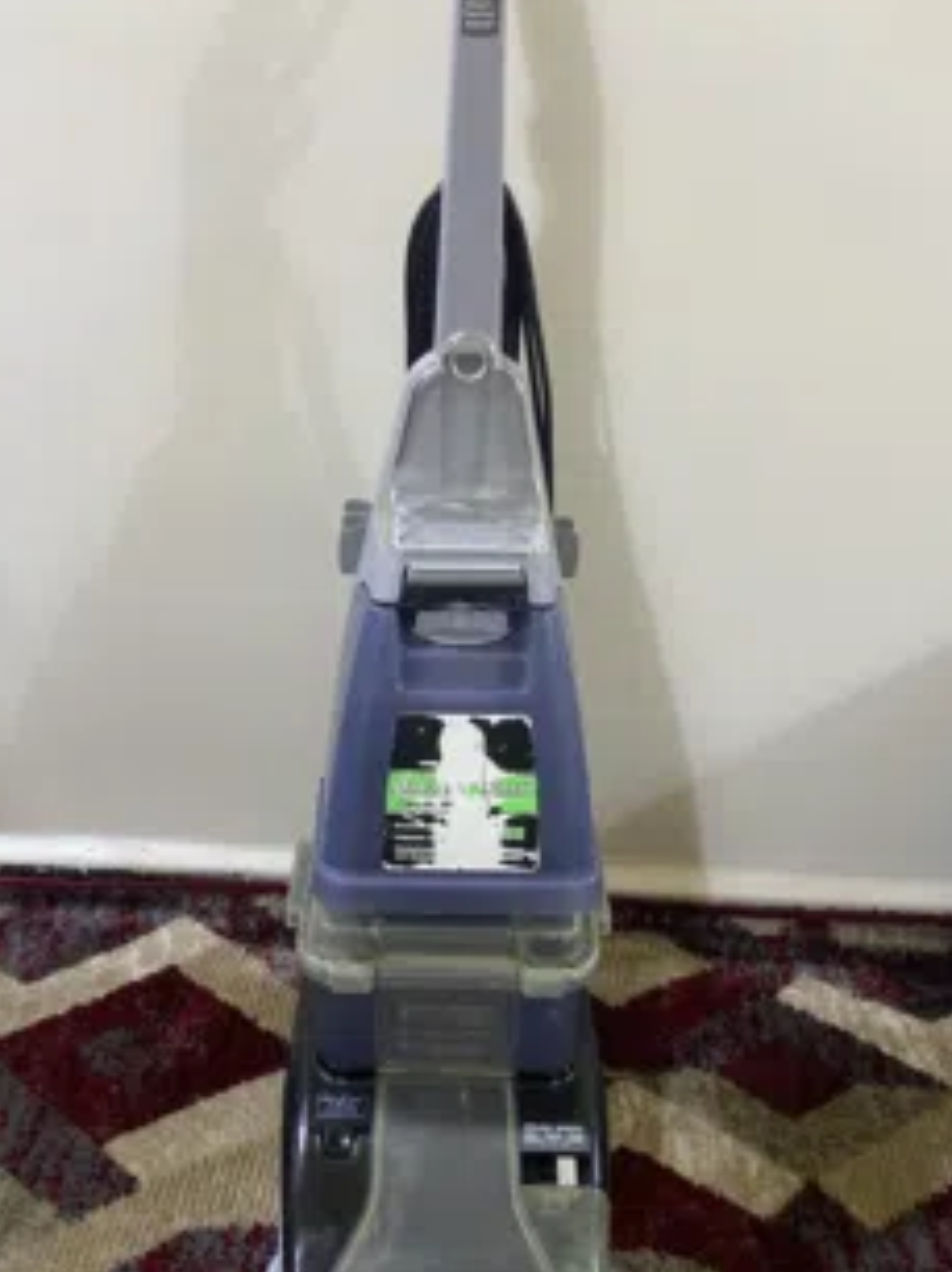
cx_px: 382
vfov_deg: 54.0
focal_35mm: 34
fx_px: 1248
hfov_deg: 41.6
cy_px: 678
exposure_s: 1/50
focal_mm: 4.25
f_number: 1.8
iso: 250
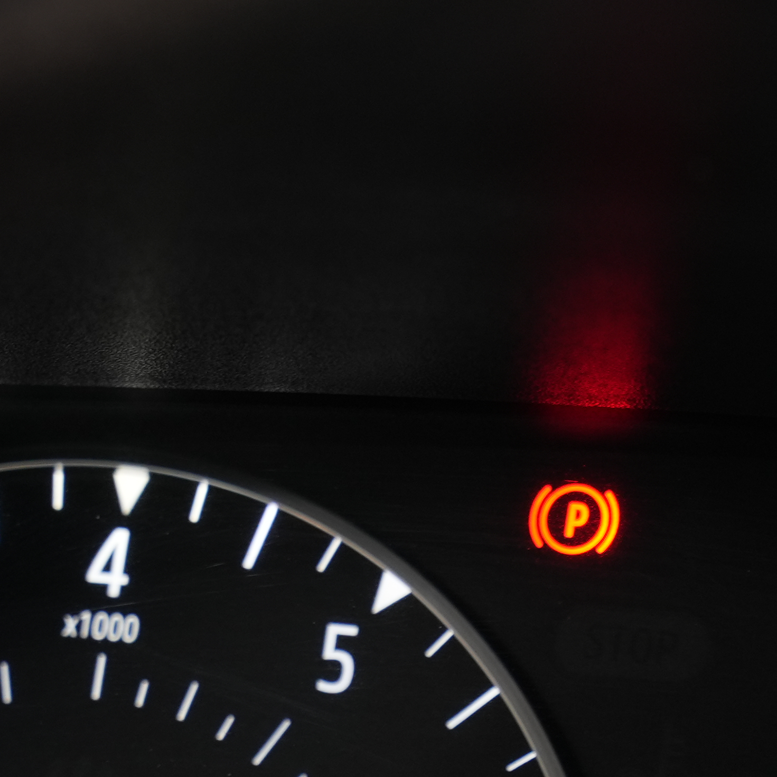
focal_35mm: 243
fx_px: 6171
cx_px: 710
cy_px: 1127
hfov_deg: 7.2
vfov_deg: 7.1
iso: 400
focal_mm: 60
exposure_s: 1/15
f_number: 5.6
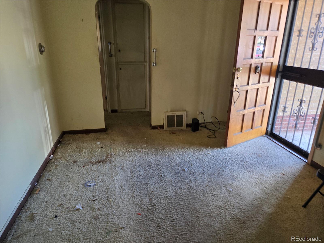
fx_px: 215
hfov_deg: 73.9
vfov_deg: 58.9
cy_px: 122
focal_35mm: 23
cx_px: 162
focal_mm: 6.3
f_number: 1.7
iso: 250
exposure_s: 1/120
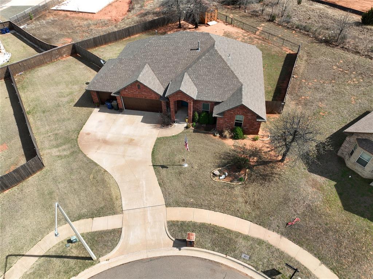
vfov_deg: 56.7
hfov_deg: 71.6
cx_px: 186
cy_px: 140
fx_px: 258
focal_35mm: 24
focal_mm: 12.29
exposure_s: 1/1250
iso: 100
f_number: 2.8
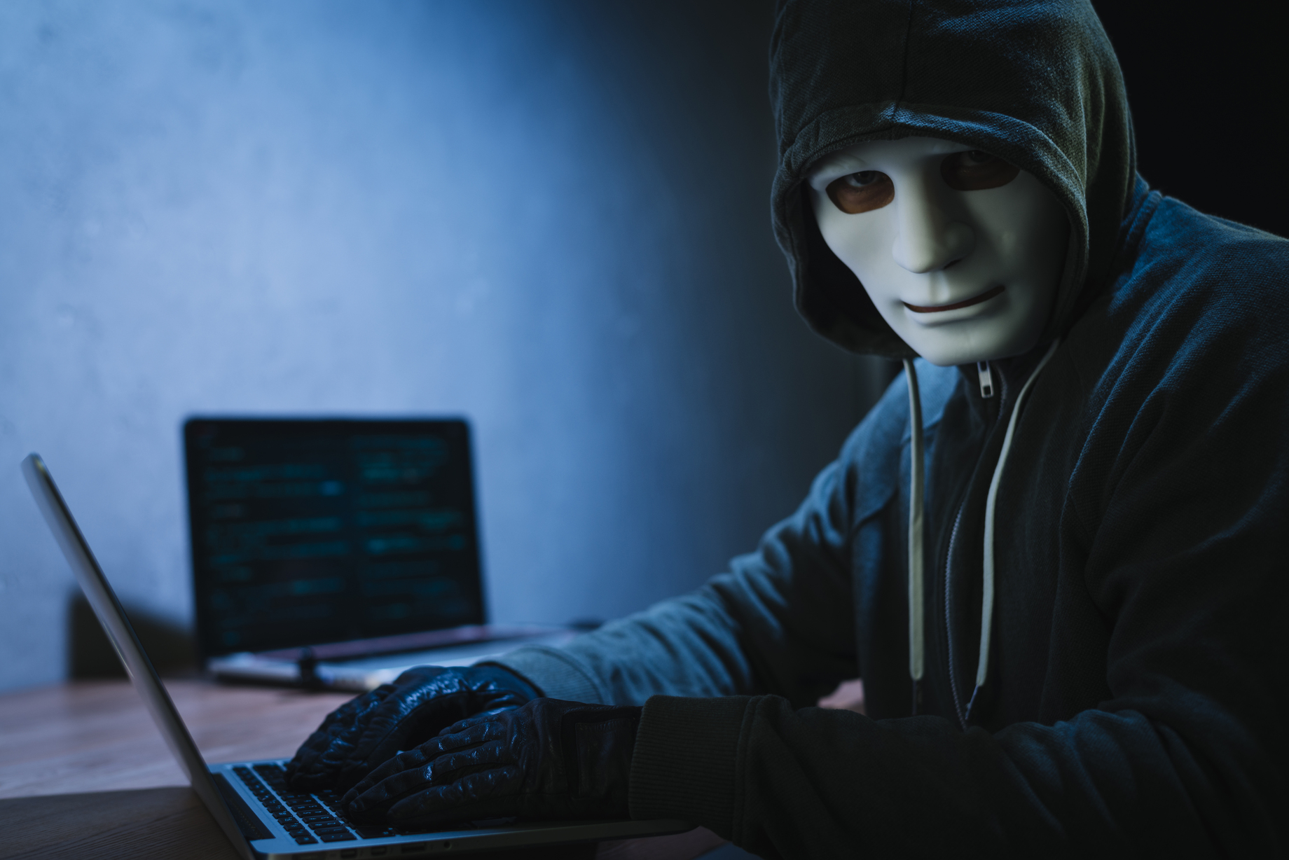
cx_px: 644
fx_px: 1791
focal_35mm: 50
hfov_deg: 39.6
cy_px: 430
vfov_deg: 27.0
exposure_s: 1/60
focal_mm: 50
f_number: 3.2
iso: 100
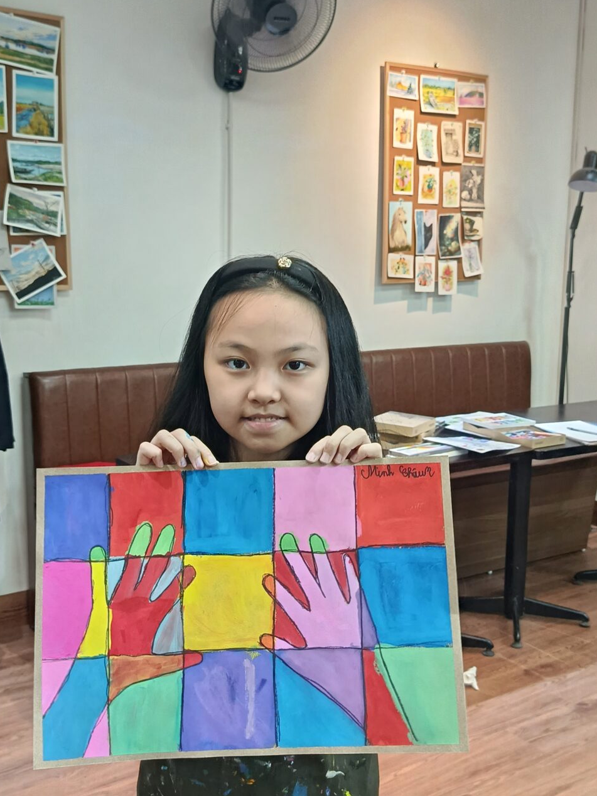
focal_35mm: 41
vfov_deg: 45.8
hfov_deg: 35.1
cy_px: 391
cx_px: 286
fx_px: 943
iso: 492
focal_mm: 5.24
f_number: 1.7
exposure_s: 1/100
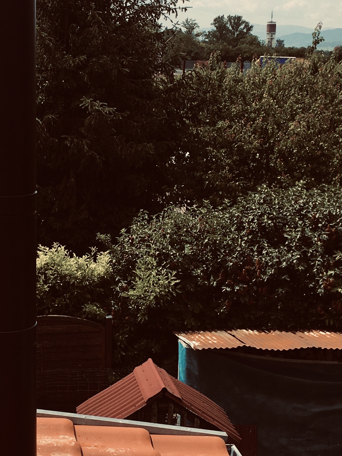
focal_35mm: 69
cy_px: 220
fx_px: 909
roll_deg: -0.7
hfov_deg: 21.0
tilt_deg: -9.0
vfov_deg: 28.2
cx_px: 53
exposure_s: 1/1672
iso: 25
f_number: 2.2
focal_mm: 4.15
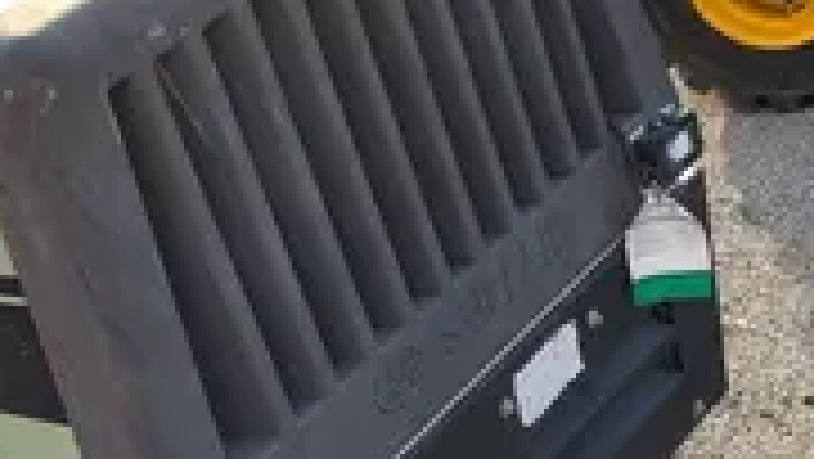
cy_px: 335
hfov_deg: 24.7
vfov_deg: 14.0
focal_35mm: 86
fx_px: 1857
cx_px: 400
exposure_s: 1/495
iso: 25
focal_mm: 4.25
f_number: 1.8
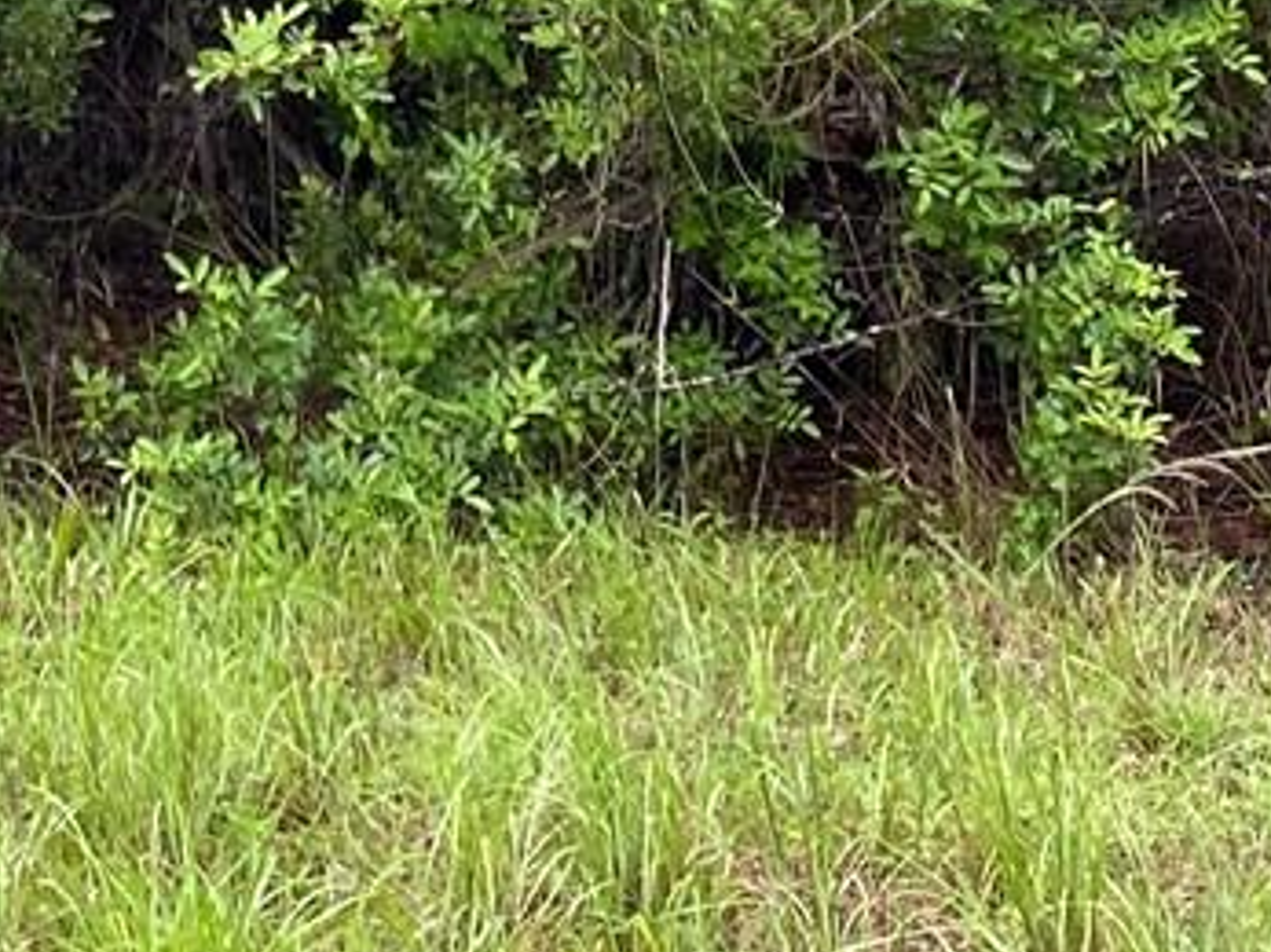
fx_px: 4405
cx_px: -212
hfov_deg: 15.9
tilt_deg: +4.7
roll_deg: -0.1
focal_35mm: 120
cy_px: -659
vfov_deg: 11.6
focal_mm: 4.25
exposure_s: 1/107
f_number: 1.8
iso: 125
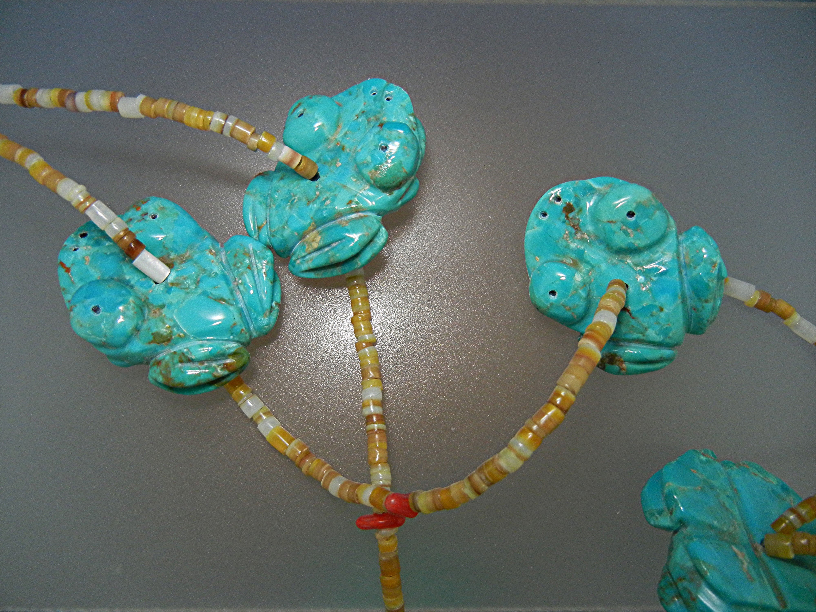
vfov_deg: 46.8
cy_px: 306
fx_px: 707
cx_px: 408
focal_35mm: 30
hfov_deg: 60.0
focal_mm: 5.4
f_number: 7
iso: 511
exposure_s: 1/30
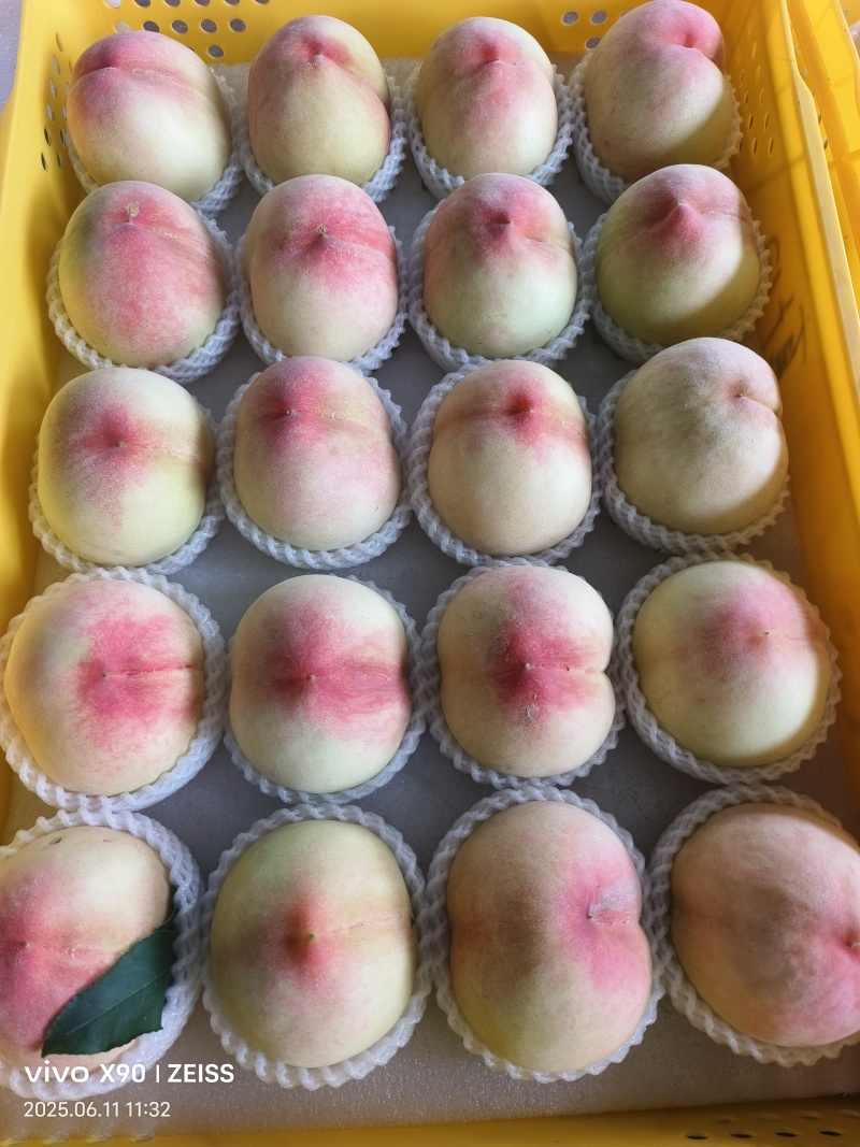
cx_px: 430
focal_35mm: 23
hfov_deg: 58.9
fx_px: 762
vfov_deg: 73.9
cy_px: 574
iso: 524
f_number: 1.75
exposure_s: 1/100
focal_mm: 5.5
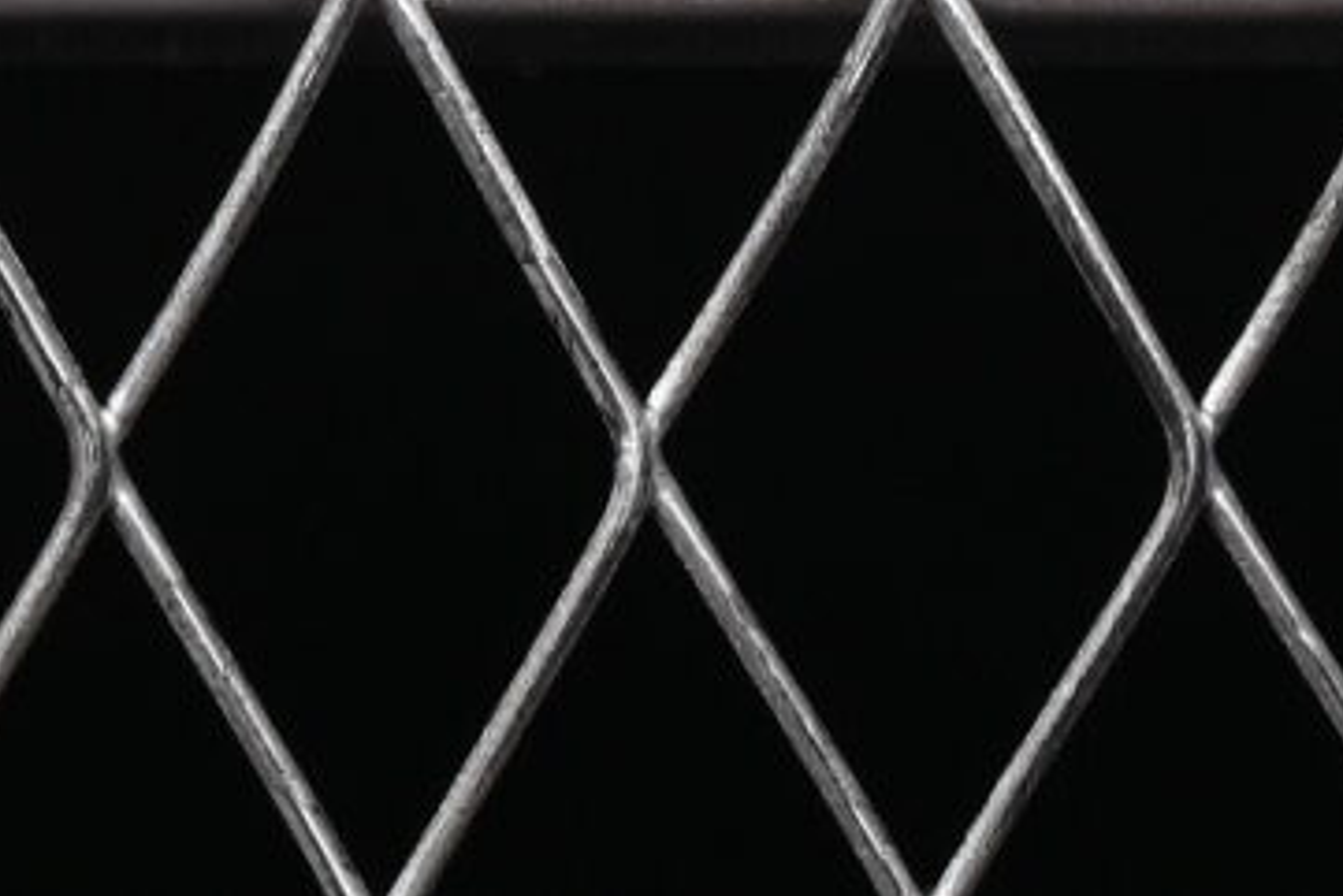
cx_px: -625
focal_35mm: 532
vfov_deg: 2.5
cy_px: -2273
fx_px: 19853
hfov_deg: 3.9
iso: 160
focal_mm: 50
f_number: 8
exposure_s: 1/100
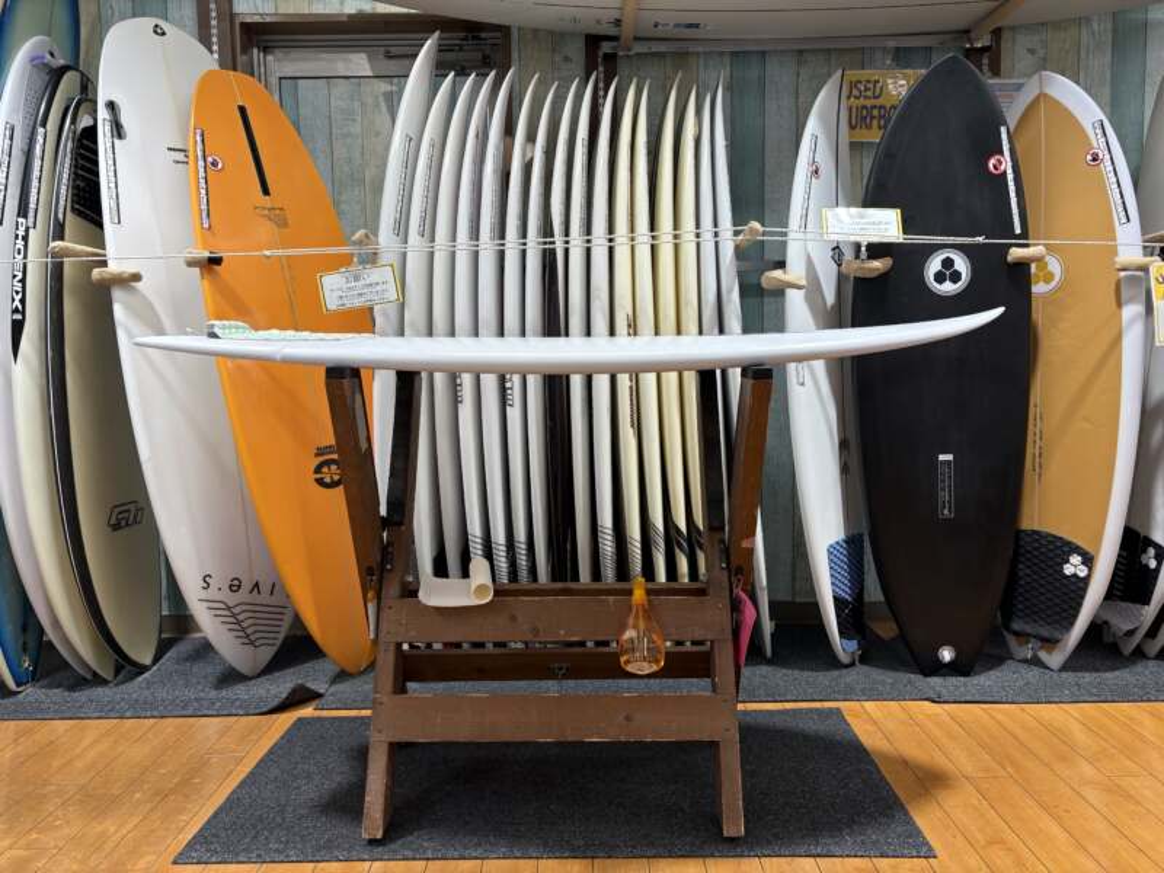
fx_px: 874
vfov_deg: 53.1
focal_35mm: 26
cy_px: 436
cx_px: 582
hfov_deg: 67.3
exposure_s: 1/100
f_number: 1.6
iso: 64
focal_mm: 5.96
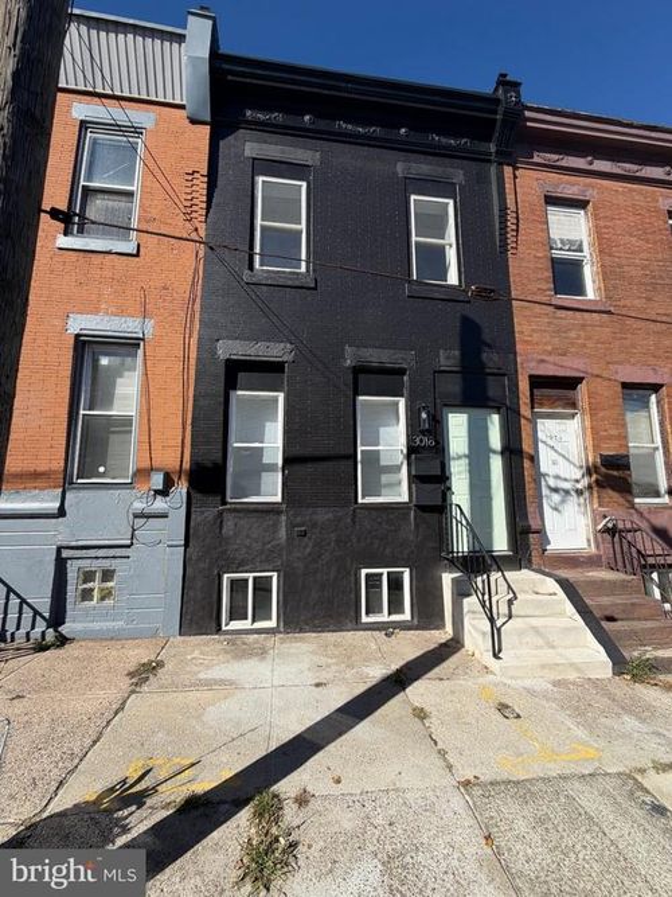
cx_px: 336
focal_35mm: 14
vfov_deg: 102.1
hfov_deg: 85.7
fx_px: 362
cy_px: 448
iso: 20
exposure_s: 1/789
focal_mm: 2.22
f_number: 2.2
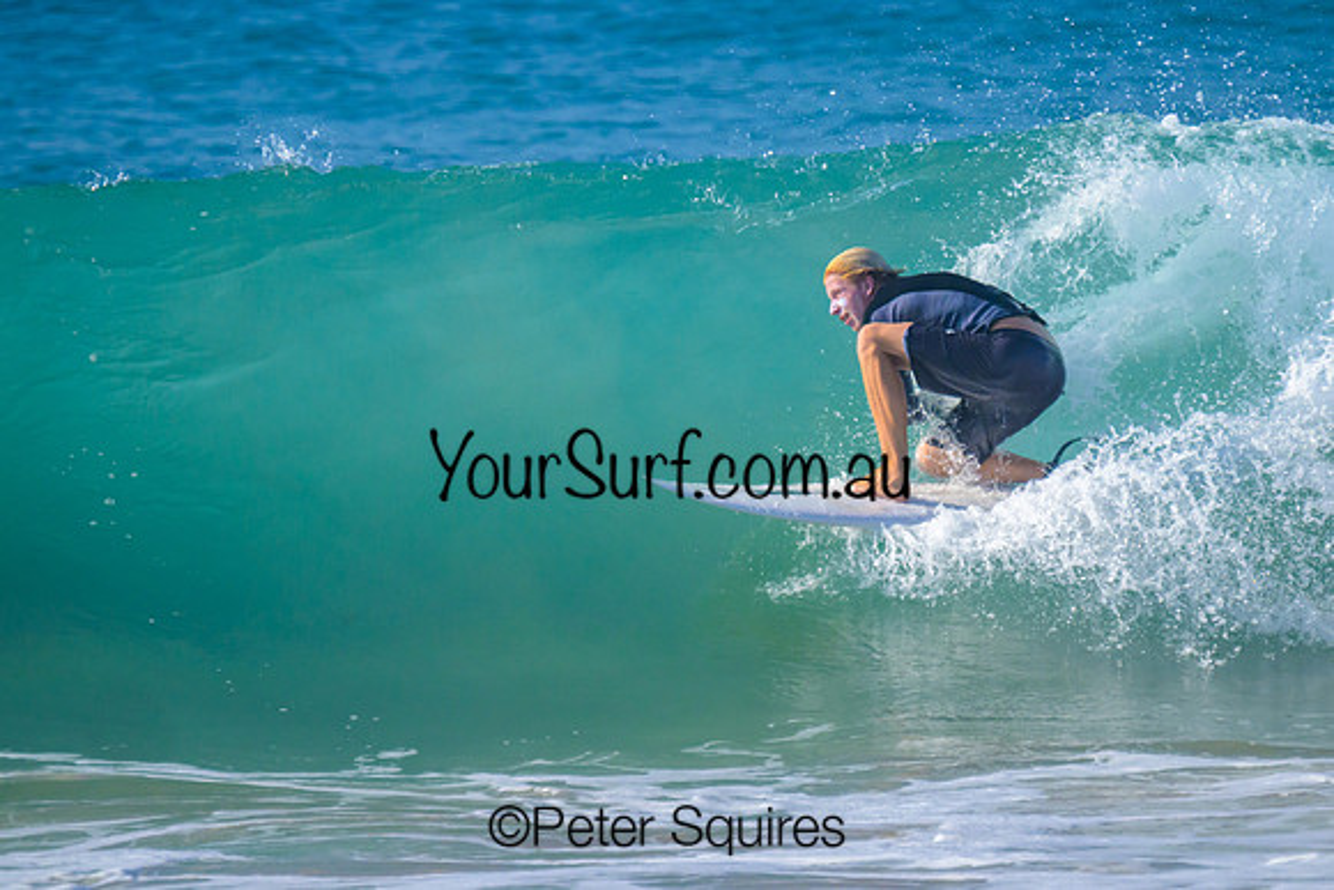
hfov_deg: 2.7
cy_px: 373
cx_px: 766
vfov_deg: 1.8
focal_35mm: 765
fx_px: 28348
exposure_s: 1/2000
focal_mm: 560
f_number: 8
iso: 1100
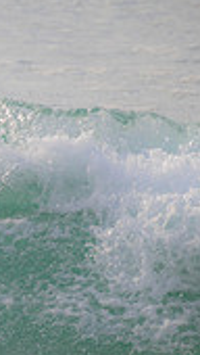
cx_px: -290
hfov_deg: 0.5
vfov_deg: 0.8
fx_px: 24214
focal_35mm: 2576
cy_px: 195
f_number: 11
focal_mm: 720
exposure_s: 1/400
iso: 320
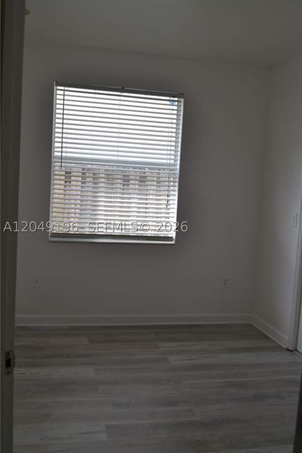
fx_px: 453
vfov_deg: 53.1
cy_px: 226
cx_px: 151
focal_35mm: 36
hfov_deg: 36.9
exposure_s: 1/125
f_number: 5.6
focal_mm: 24
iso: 250
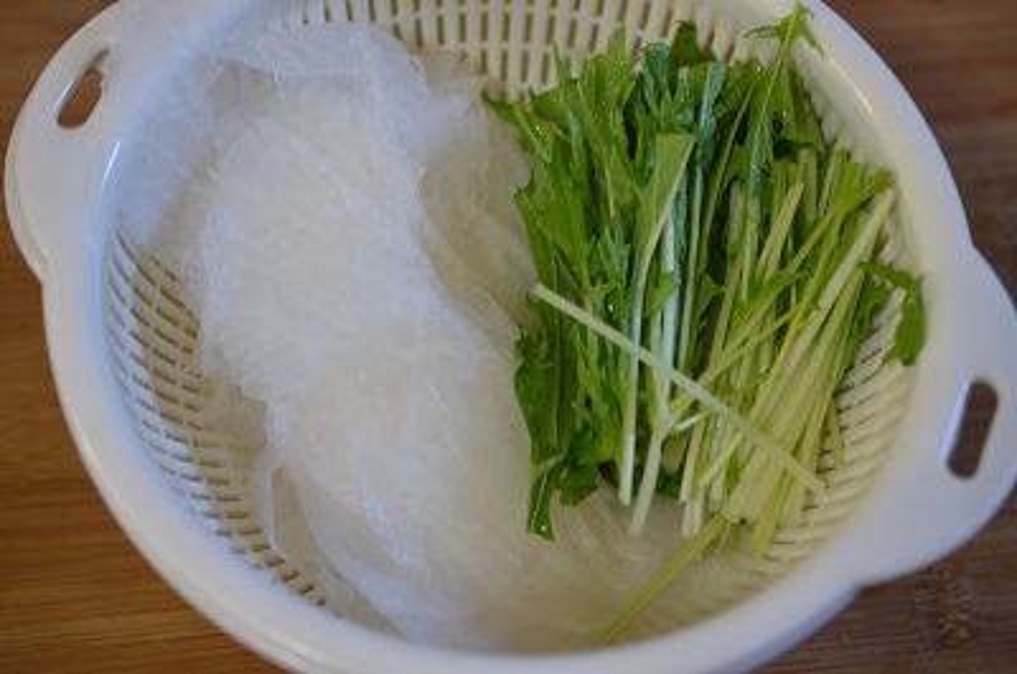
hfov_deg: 33.5
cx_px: 508
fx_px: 1692
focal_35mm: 60
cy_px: 337
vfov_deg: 22.5
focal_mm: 40
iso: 100
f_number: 3
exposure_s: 1/10
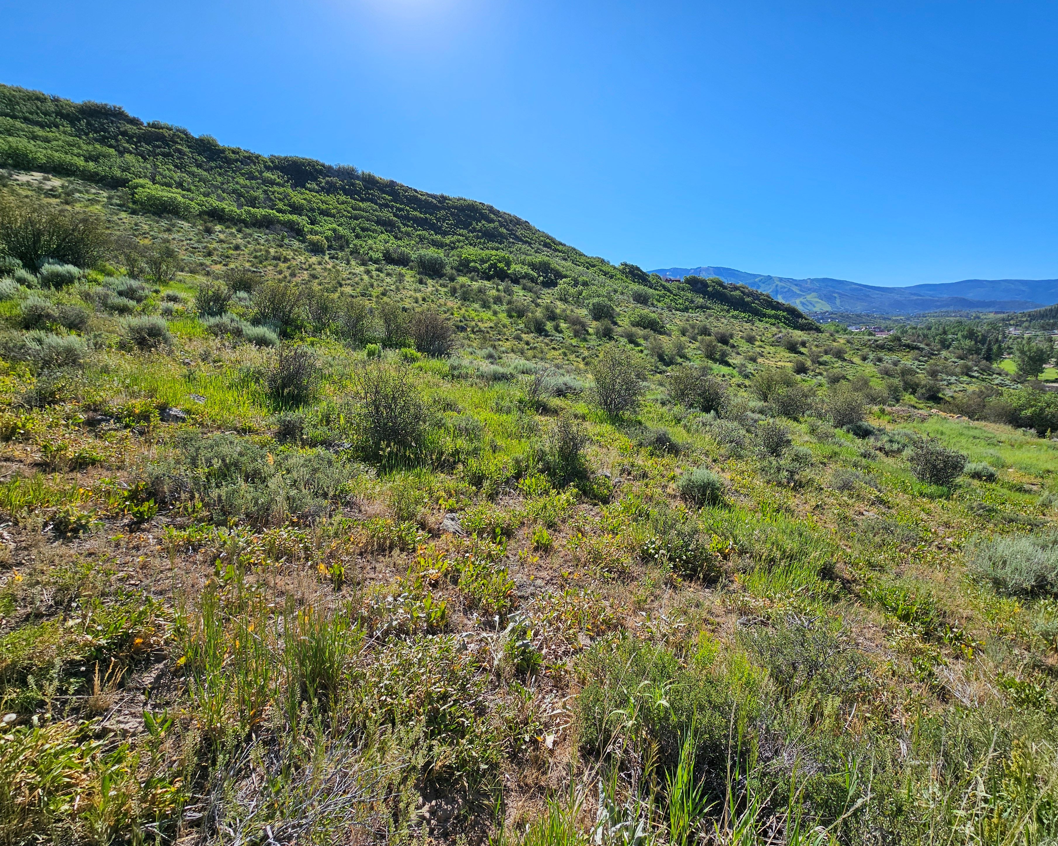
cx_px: 575
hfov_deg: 100.5
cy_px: 427
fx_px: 438
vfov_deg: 88.0
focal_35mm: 14
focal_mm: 2.2
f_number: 2.2
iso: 50
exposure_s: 1/2186
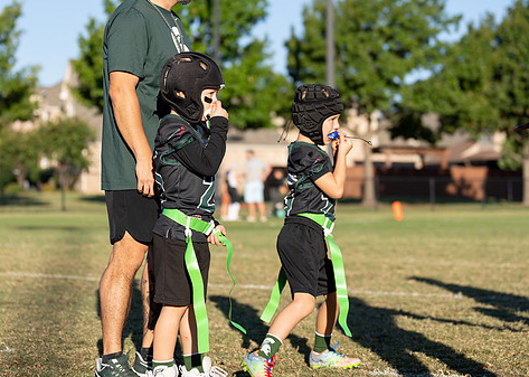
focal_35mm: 94
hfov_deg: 21.2
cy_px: 143
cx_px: 246
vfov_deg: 15.2
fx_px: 1411
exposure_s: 1/2500
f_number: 2.8
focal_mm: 70
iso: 200
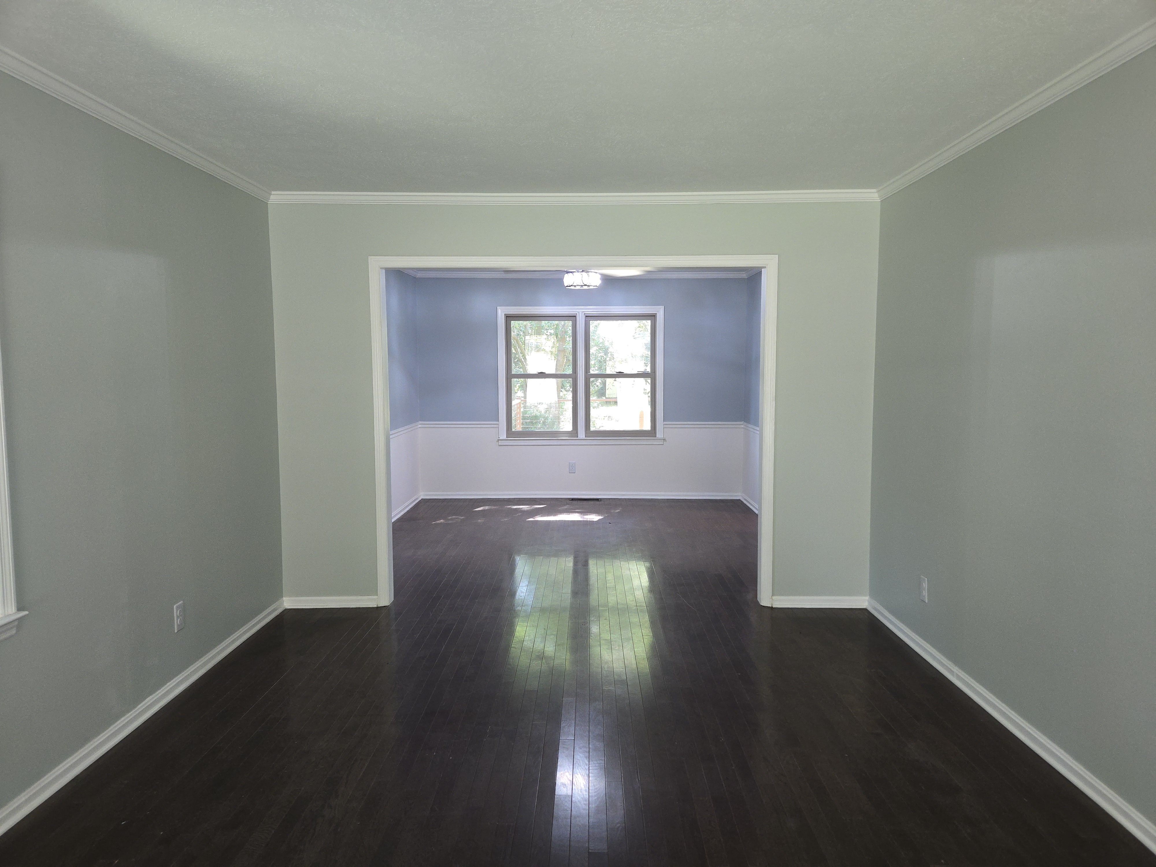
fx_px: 768
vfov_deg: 58.9
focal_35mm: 23
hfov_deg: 73.9
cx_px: 578
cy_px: 434
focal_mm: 5.4
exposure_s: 1/24
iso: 125
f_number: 1.8
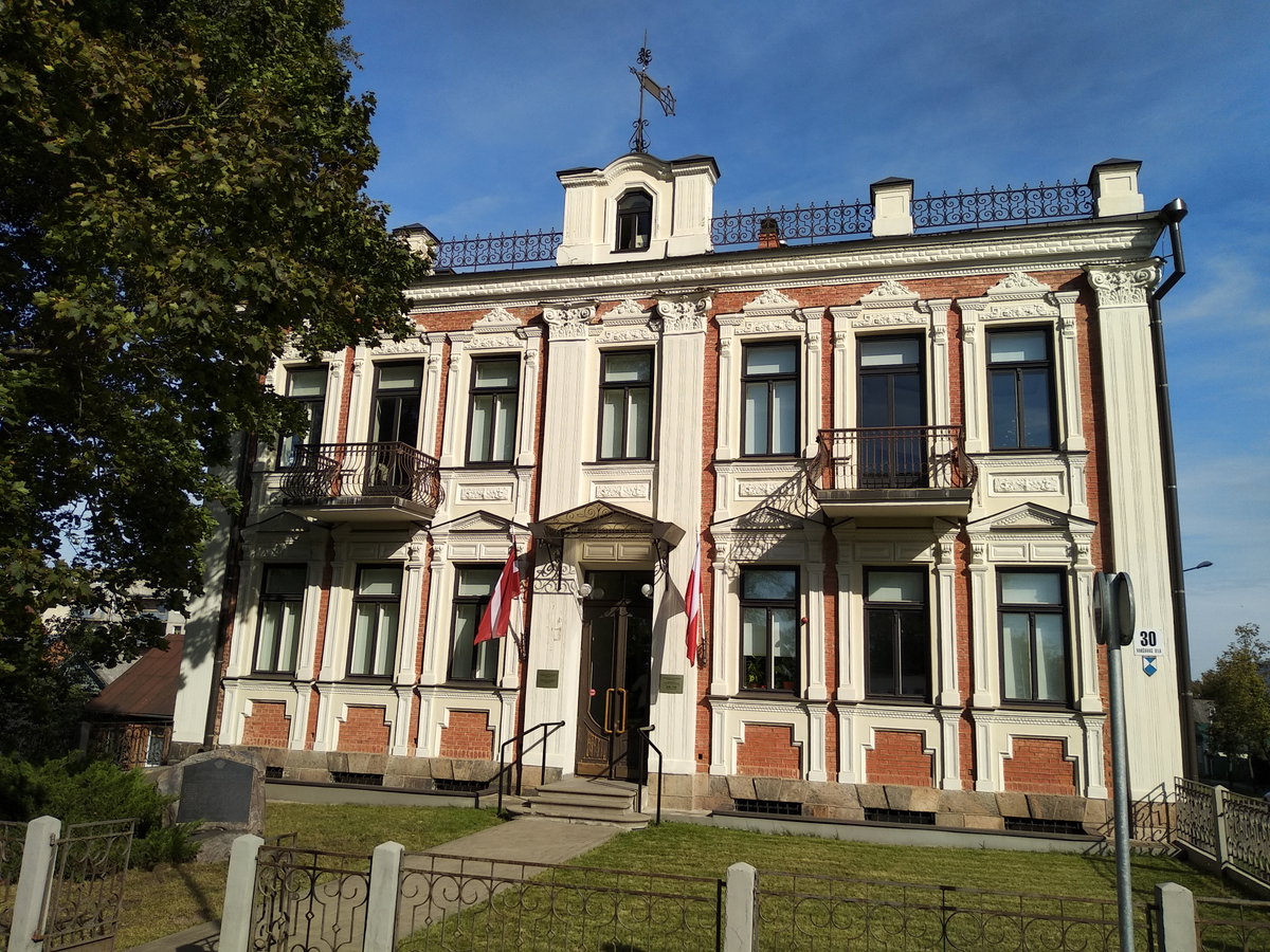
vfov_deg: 53.1
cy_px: 476
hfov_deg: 67.3
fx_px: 954
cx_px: 635
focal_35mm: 26
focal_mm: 3.83
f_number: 2.2
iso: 100
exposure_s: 1/1541
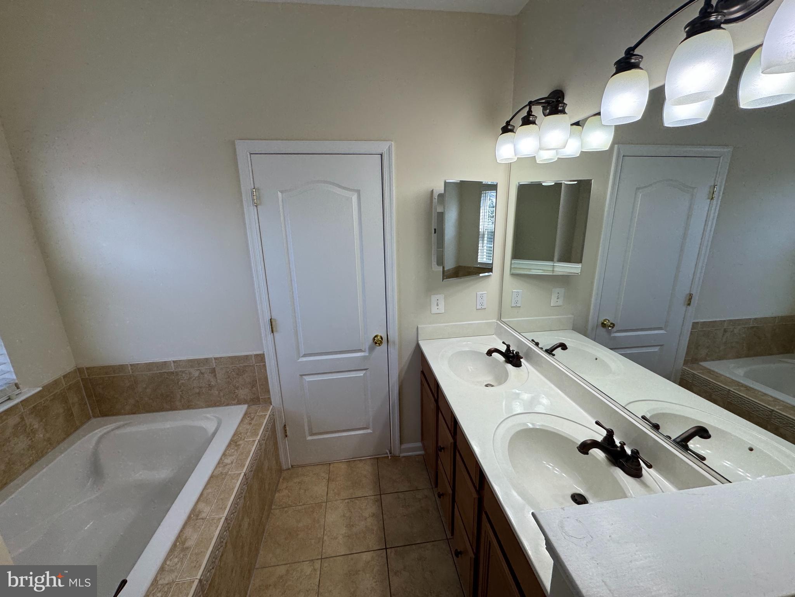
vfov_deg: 85.7
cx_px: 398
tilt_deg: -13.8
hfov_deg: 102.1
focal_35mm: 14
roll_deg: +1.7
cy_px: 298
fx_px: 322
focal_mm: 2.22
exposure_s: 1/120
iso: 50
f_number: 2.2
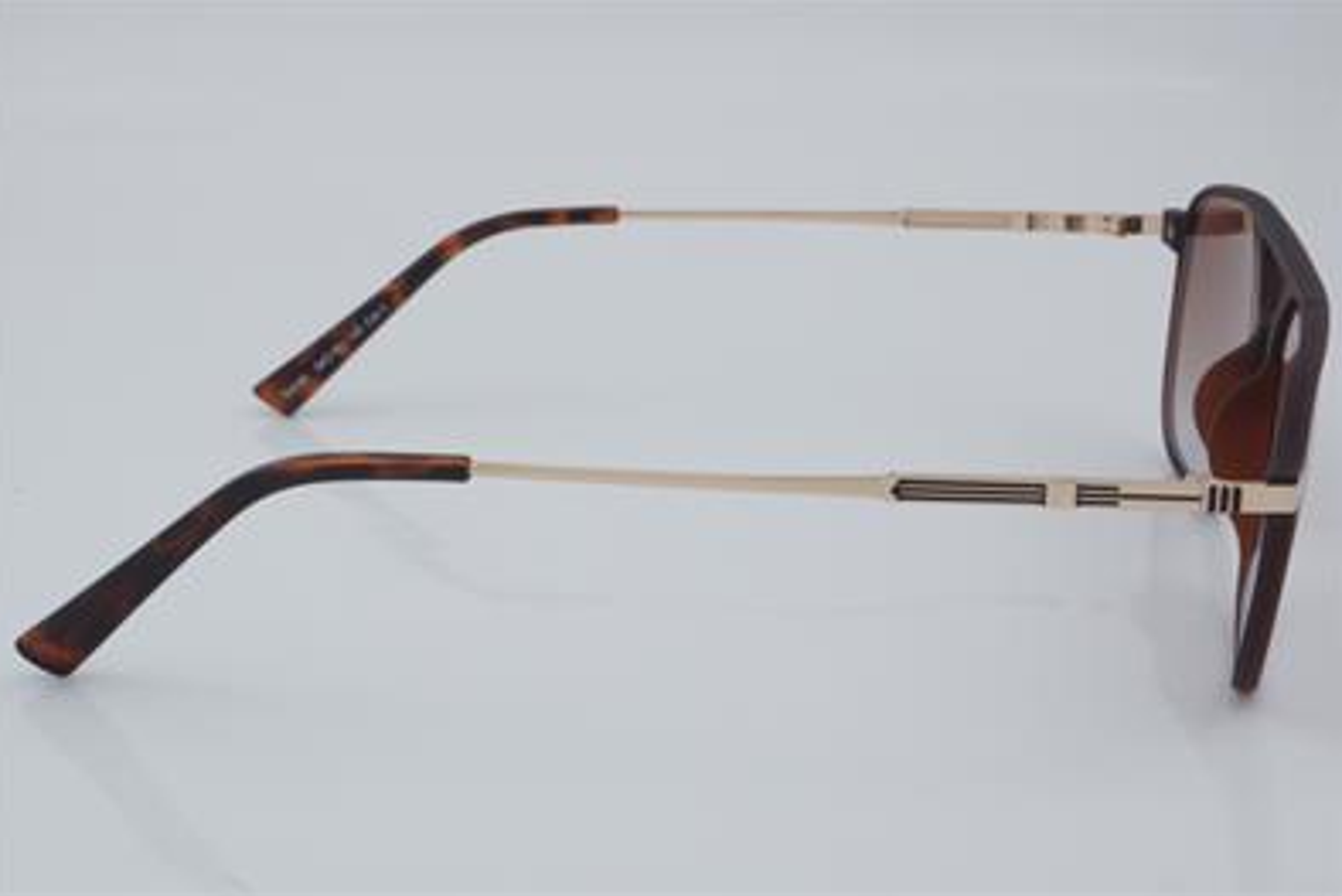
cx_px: 668
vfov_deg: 18.0
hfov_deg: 26.6
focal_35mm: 76
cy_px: 446
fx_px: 2834
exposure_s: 1/4
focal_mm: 50
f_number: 32
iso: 100
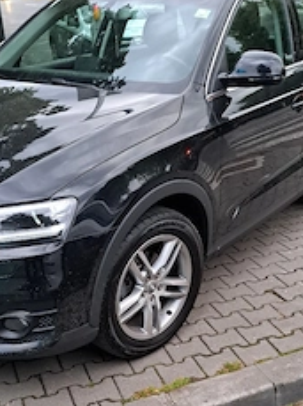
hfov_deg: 34.3
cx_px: 147
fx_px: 492
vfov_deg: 43.2
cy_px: 314
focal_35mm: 42
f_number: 1.8
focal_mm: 5.23
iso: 400
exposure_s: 1/33
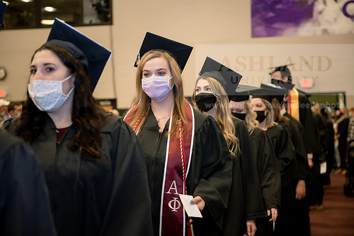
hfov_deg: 28.8
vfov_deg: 19.5
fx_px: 688
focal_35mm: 70
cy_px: 118
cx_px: 177
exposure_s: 1/200
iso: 1600
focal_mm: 70
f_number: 3.5
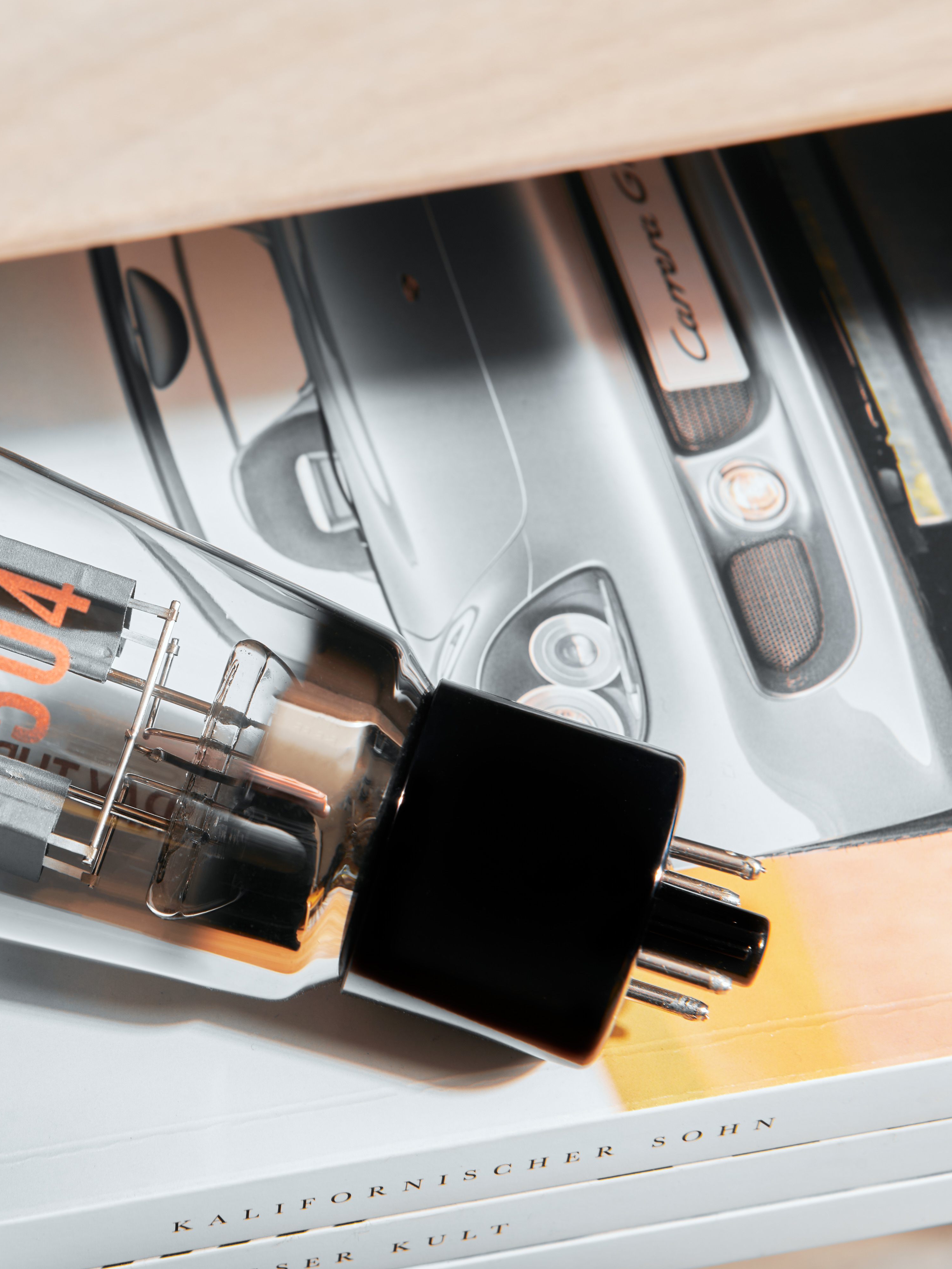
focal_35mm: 102
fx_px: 3740
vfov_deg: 19.3
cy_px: 632
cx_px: 119
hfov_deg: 14.4
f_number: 13
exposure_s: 1/200
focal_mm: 70
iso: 50
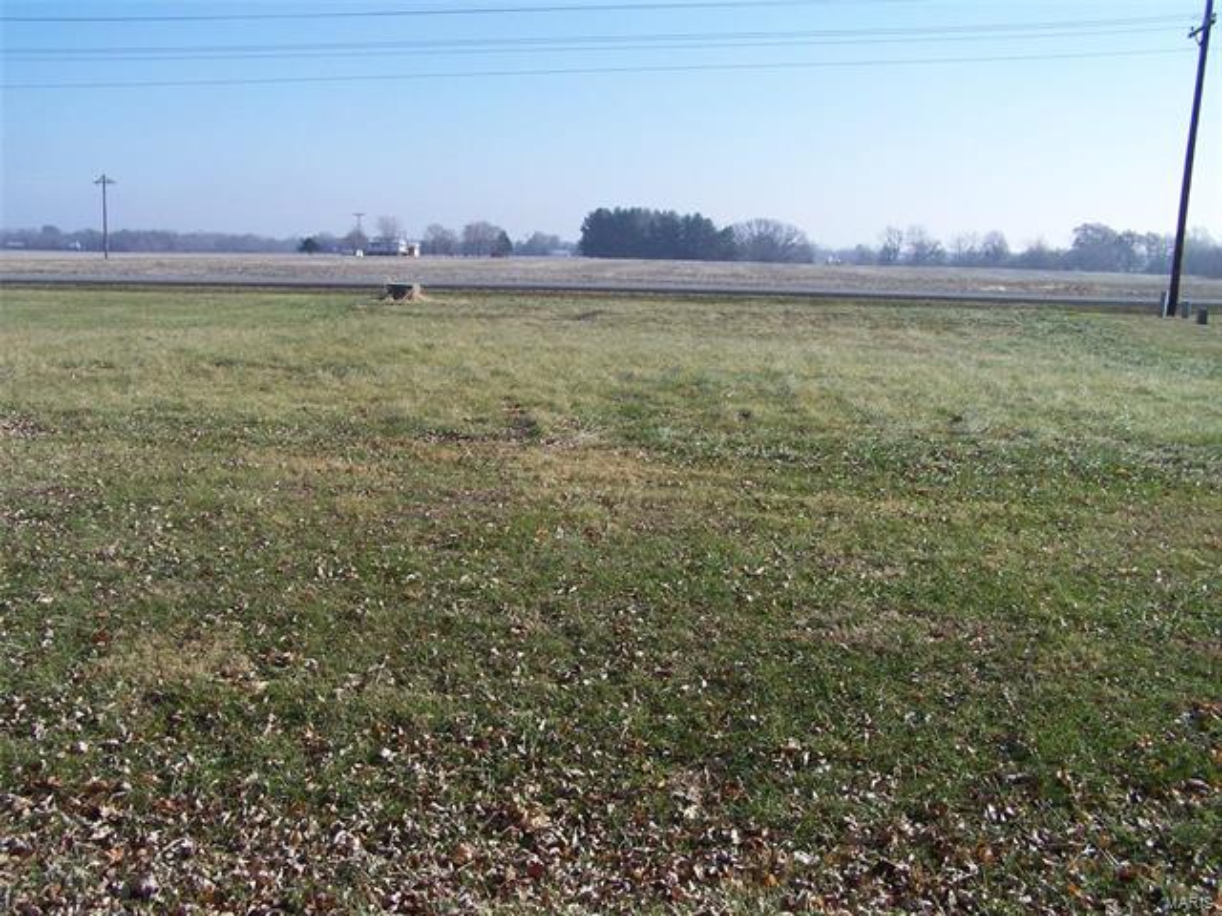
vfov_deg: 37.7
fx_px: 1341
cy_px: 458
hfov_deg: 49.0
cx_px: 611
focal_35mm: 38
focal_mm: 6.3
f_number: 4
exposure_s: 1/750
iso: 80
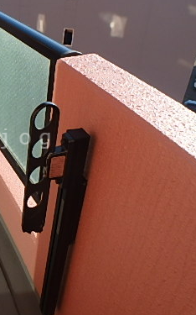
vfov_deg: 51.4
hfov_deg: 31.0
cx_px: -3
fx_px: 325
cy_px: 139
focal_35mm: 38
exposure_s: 1/640
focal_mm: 3.7
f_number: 3.5
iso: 125
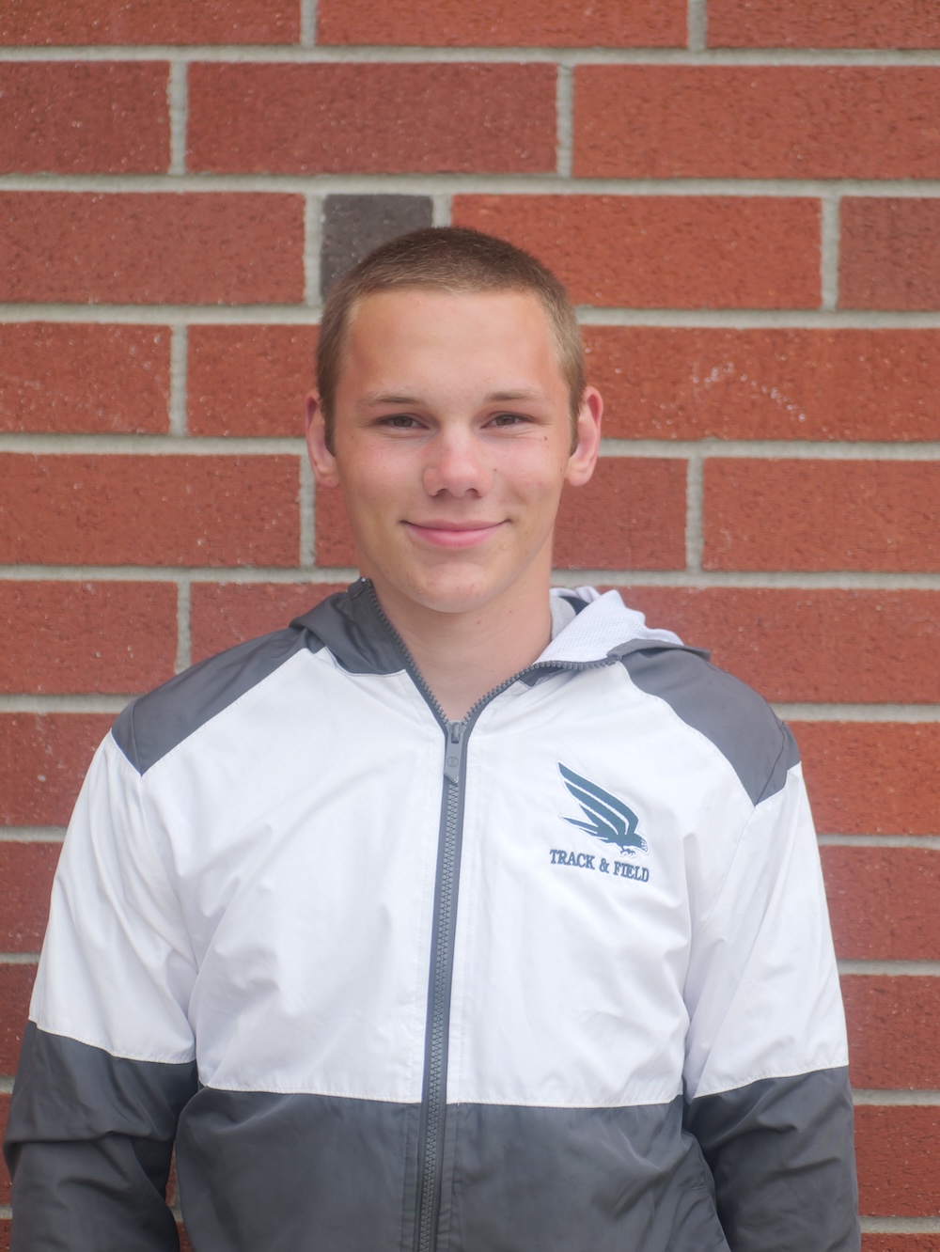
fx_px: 1809
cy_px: 626
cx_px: 470
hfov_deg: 29.1
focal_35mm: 50
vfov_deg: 38.2
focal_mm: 25
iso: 100
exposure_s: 1/800
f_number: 2.2
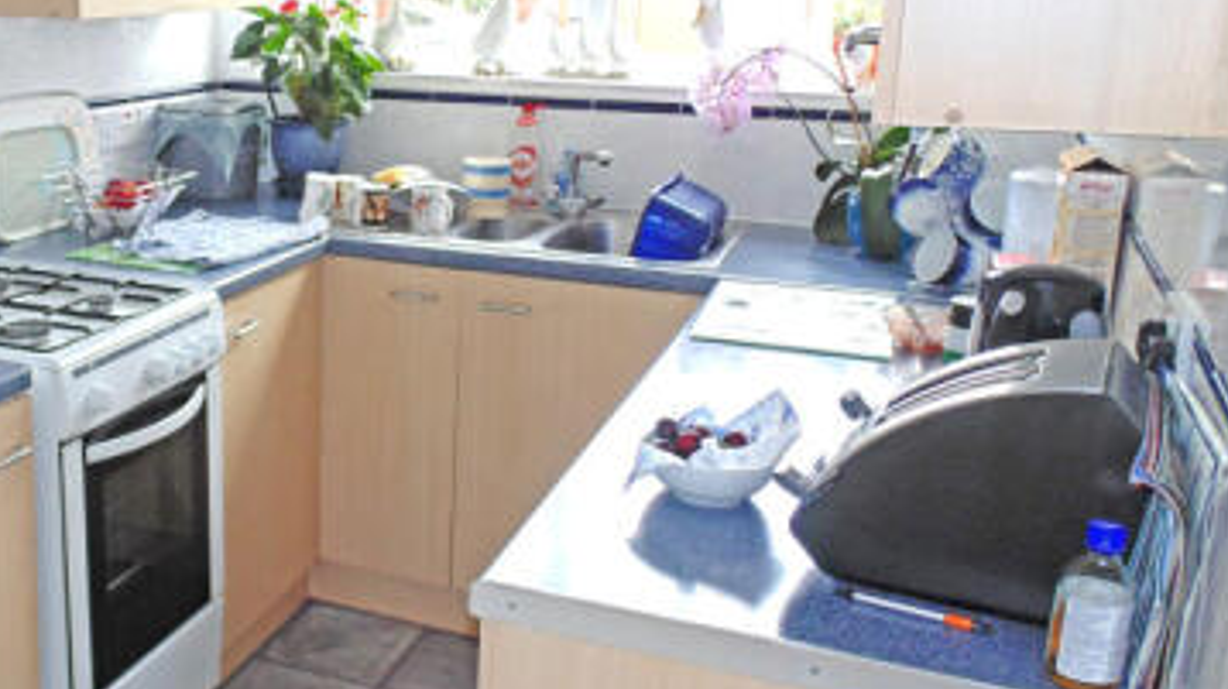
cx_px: 297
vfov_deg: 30.4
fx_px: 1269
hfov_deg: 49.4
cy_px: 327
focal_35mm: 39
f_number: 3.1
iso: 100
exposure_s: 1/30
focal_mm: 4
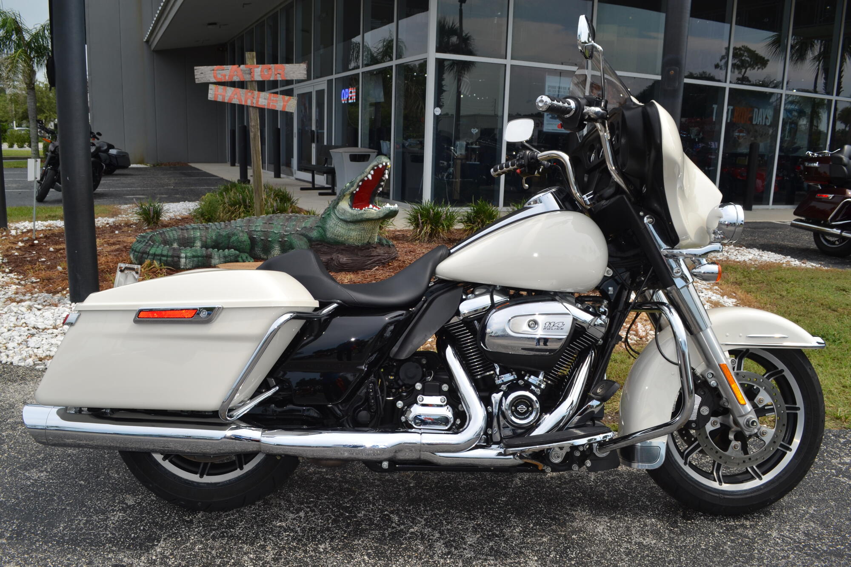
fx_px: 638
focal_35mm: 27
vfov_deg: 47.9
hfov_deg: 67.4
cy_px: 284
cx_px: 426
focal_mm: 18
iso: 100
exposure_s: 1/200
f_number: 8
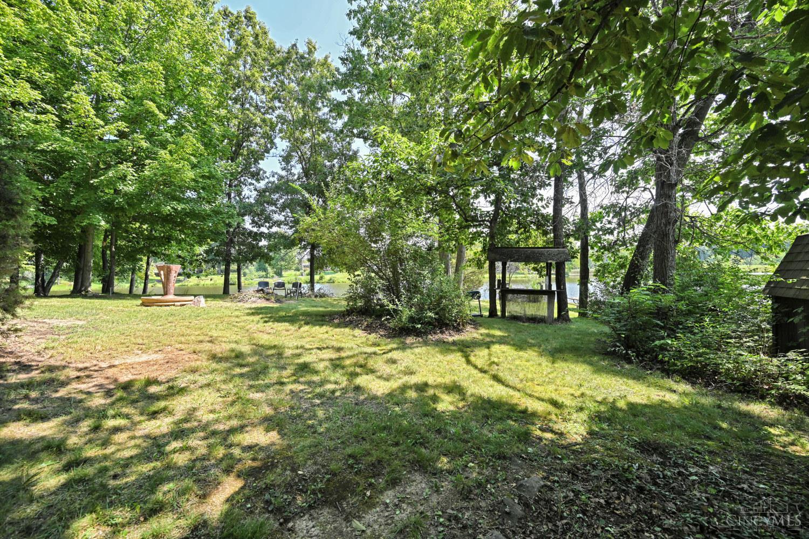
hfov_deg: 104.3
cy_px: 270
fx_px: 315
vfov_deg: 81.2
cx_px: 404
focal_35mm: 14
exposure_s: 1/250
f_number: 5.6
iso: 180
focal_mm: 14
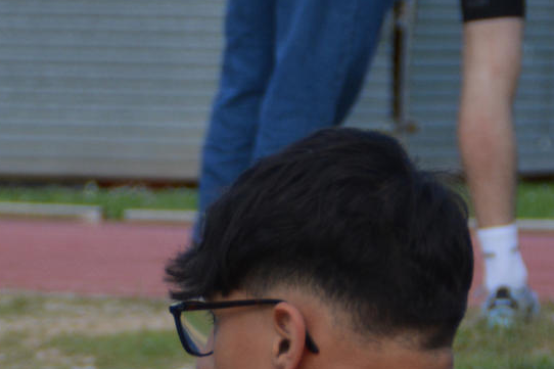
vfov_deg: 2.4
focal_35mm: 567
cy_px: 597
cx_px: -32
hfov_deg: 3.6
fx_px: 8722
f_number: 5.6
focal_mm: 100
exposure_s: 1/1000
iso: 450
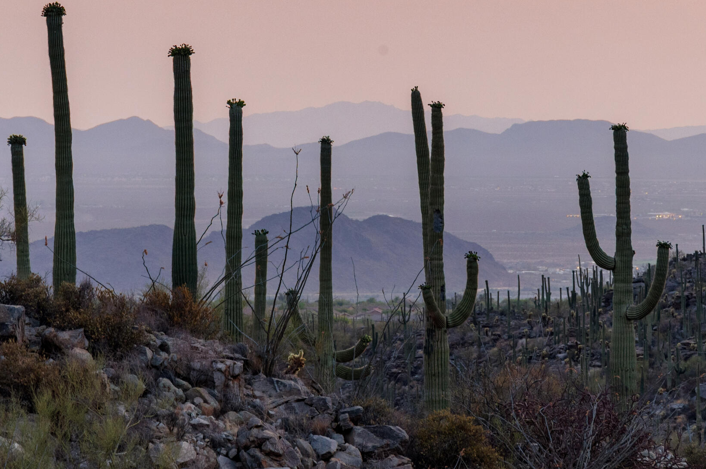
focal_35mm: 367
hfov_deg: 5.6
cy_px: 60
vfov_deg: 3.7
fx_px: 7193
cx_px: 392
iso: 1600
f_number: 10
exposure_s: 1/5
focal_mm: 200
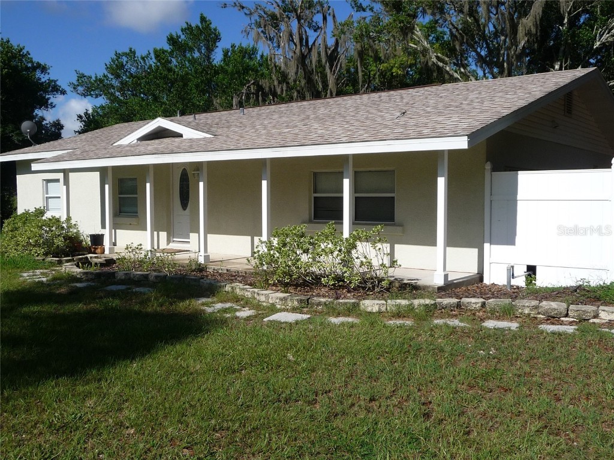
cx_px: 307
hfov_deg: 51.4
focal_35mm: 36
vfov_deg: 39.7
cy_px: 230
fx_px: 639
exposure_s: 1/320
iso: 100
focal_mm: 4.7
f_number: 8
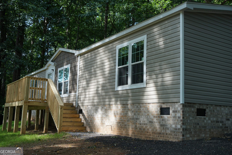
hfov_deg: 50.7
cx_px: 116
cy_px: 78
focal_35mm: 38
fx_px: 245
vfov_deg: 35.1
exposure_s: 1/125
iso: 125
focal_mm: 38
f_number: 6.3
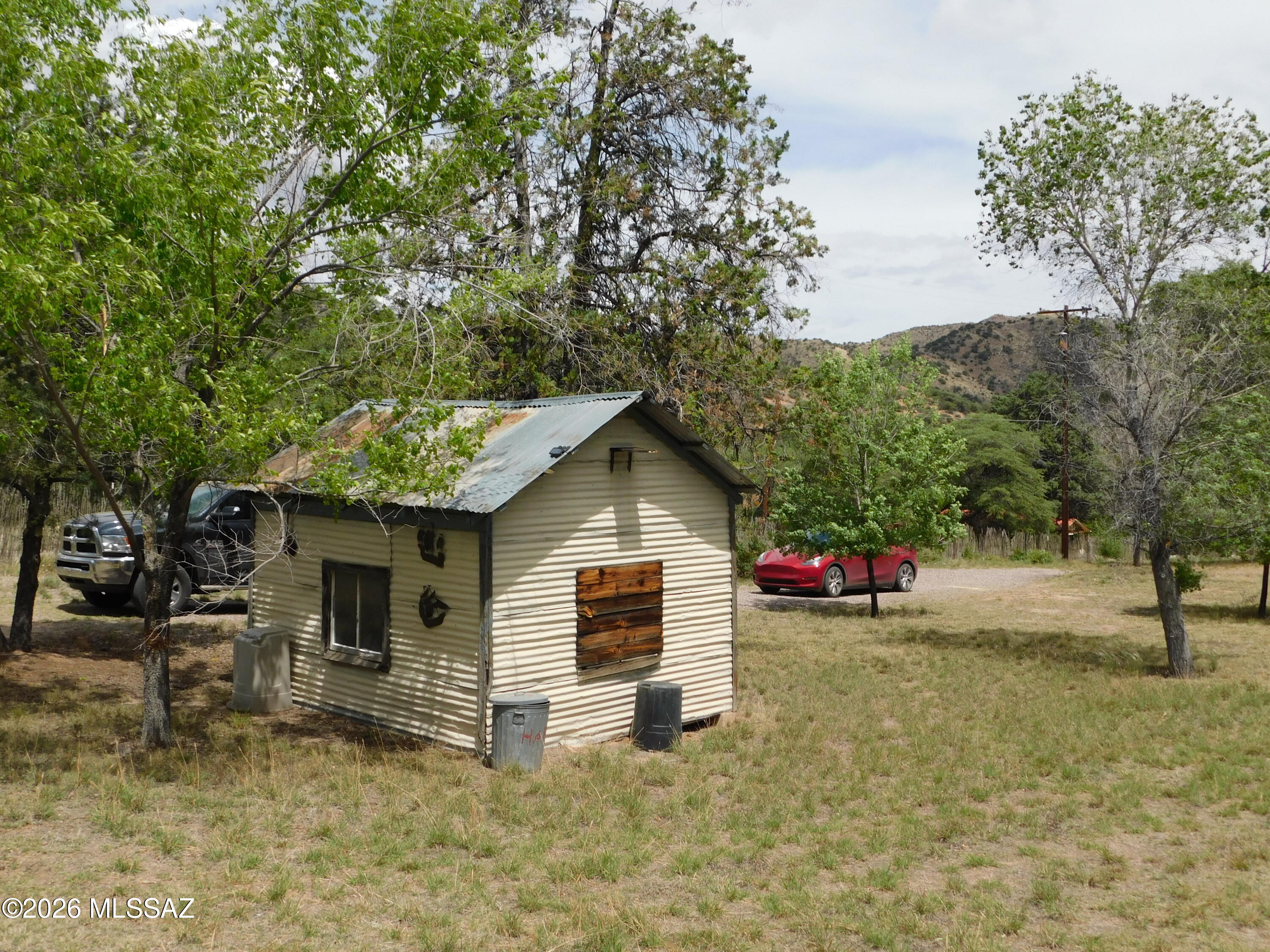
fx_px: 1321
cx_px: 635
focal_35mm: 36
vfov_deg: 39.7
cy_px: 476
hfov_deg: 51.4
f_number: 7
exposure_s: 1/400
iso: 125
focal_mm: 6.3
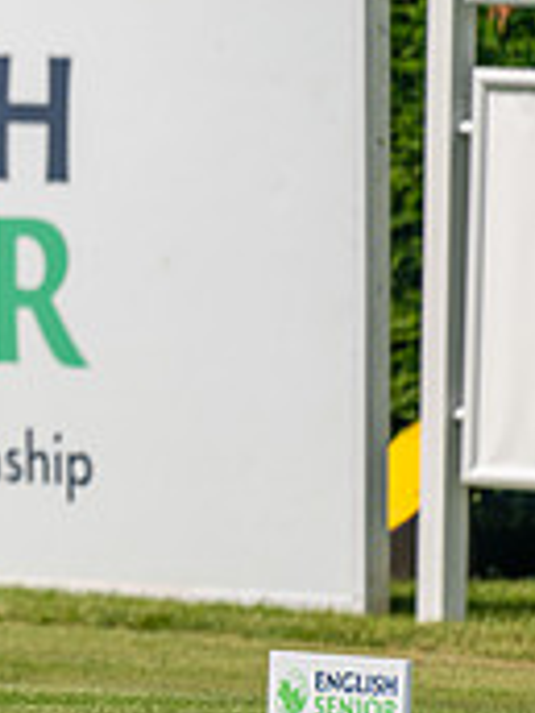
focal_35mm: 973
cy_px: 131
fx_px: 20051
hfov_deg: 1.5
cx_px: -651
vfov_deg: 2.0
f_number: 4
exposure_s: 1/1600
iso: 200
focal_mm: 300
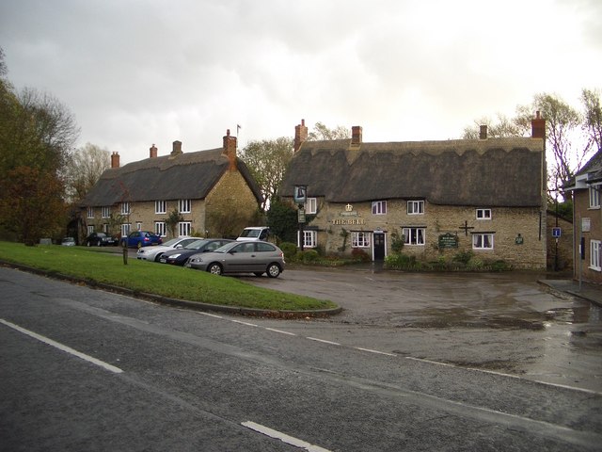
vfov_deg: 40.7
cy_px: 226
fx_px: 609
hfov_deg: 52.6
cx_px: 301
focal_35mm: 35
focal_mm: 5.8
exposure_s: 1/100
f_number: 2.6
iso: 50
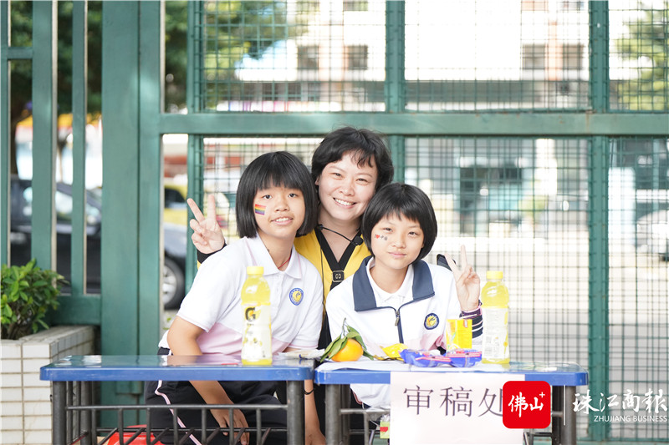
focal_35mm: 83
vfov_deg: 16.4
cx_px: 334
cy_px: 222
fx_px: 1542
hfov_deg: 24.5
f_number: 2.8
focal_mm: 83
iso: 2500
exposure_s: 1/4000
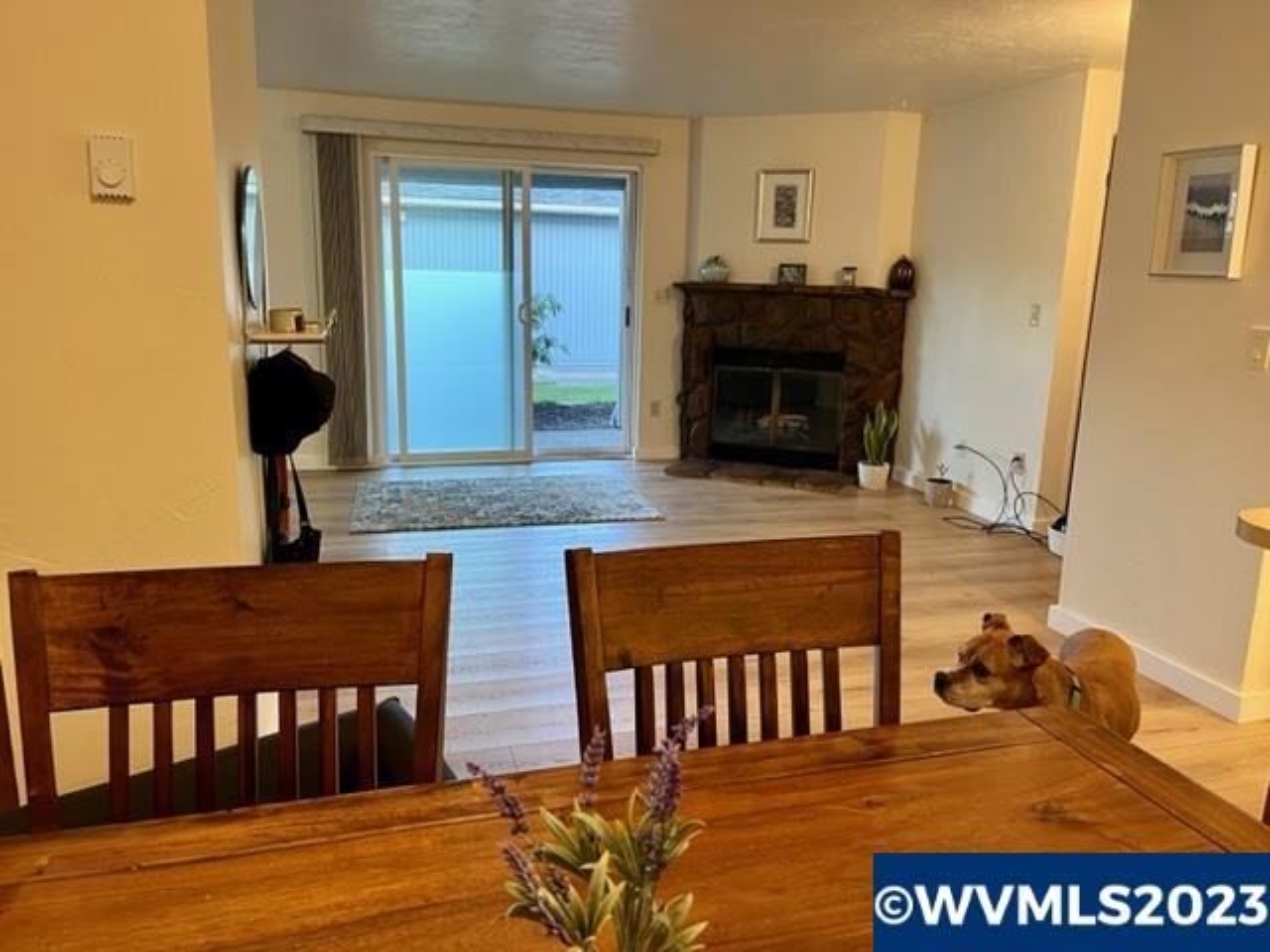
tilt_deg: -10.3
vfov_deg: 53.1
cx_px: 635
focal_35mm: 26
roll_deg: -0.2
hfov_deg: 67.3
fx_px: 954
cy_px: 476
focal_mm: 5.1
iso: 200
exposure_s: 1/60
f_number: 1.6
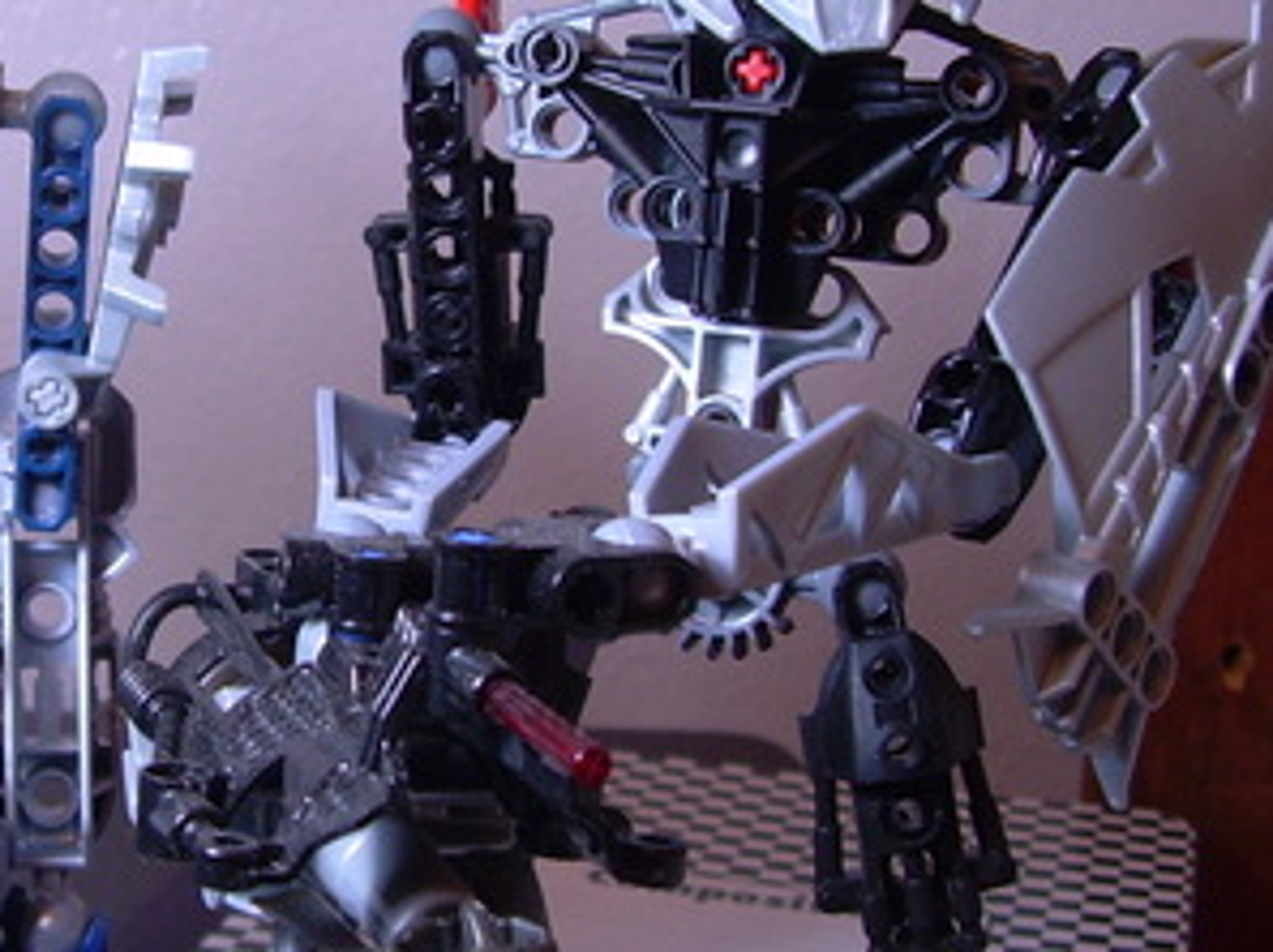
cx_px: 120
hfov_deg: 23.2
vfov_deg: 17.9
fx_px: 3012
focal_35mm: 82
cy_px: 334
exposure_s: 1/16.4
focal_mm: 6.3
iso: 50
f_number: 2.8
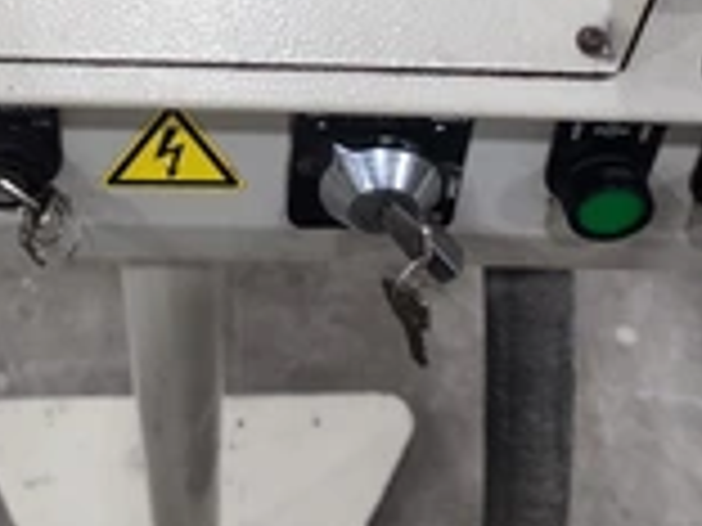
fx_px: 1196
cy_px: 27
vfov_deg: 24.0
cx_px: 202
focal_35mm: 59
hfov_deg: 32.3
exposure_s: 1/120
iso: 320
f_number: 1.8
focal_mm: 6.4
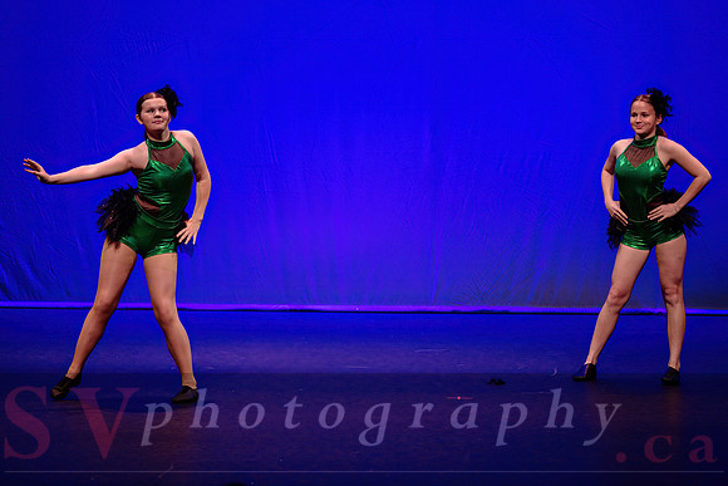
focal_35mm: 171
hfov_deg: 12.0
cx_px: 364
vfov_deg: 8.0
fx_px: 3457
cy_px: 218
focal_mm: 150
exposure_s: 1/400
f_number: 2.8
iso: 1250
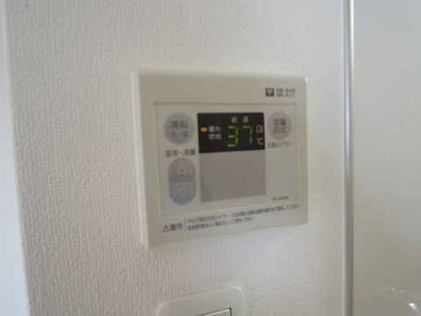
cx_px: 210
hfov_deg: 71.6
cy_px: 158
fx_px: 292
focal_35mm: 24
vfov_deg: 56.8
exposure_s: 1/60
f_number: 2.2
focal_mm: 4.3
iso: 160
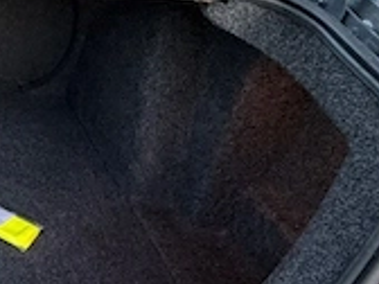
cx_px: -102
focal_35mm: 50
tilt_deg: -34.8
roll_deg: +0.7
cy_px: 165
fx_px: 547
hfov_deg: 30.8
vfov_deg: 29.1
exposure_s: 1/82
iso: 320
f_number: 2.2
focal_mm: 2.22
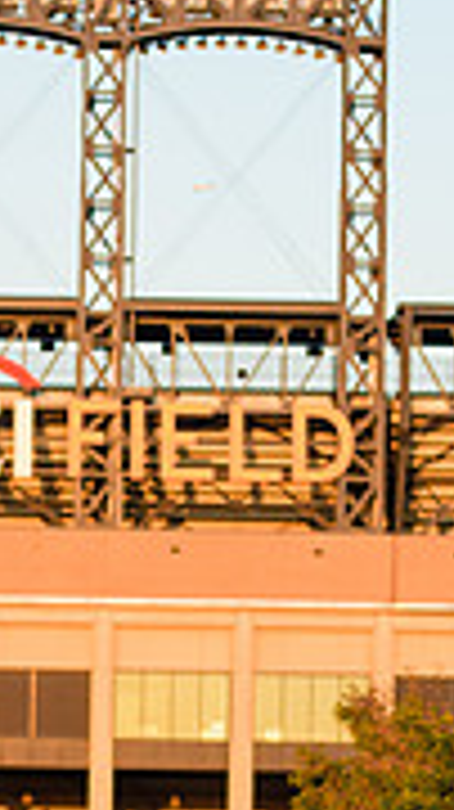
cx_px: -49
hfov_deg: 5.1
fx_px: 5060
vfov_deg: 9.1
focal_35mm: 236
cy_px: 853
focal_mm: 70
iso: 200
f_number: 3.2
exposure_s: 1/320
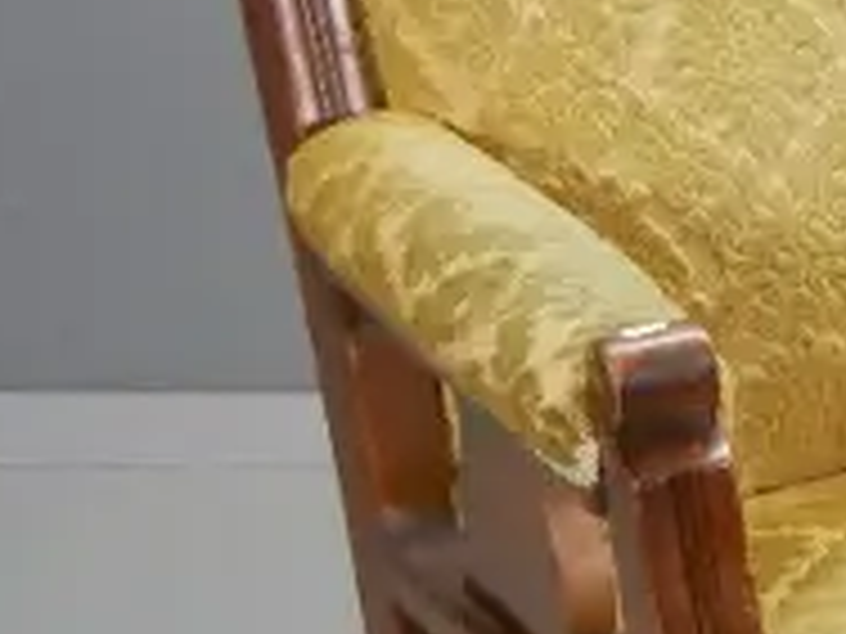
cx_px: 2164
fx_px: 4790
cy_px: 362
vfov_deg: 7.6
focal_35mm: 196
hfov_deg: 8.9
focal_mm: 18
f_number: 5
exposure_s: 1/100
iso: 3200
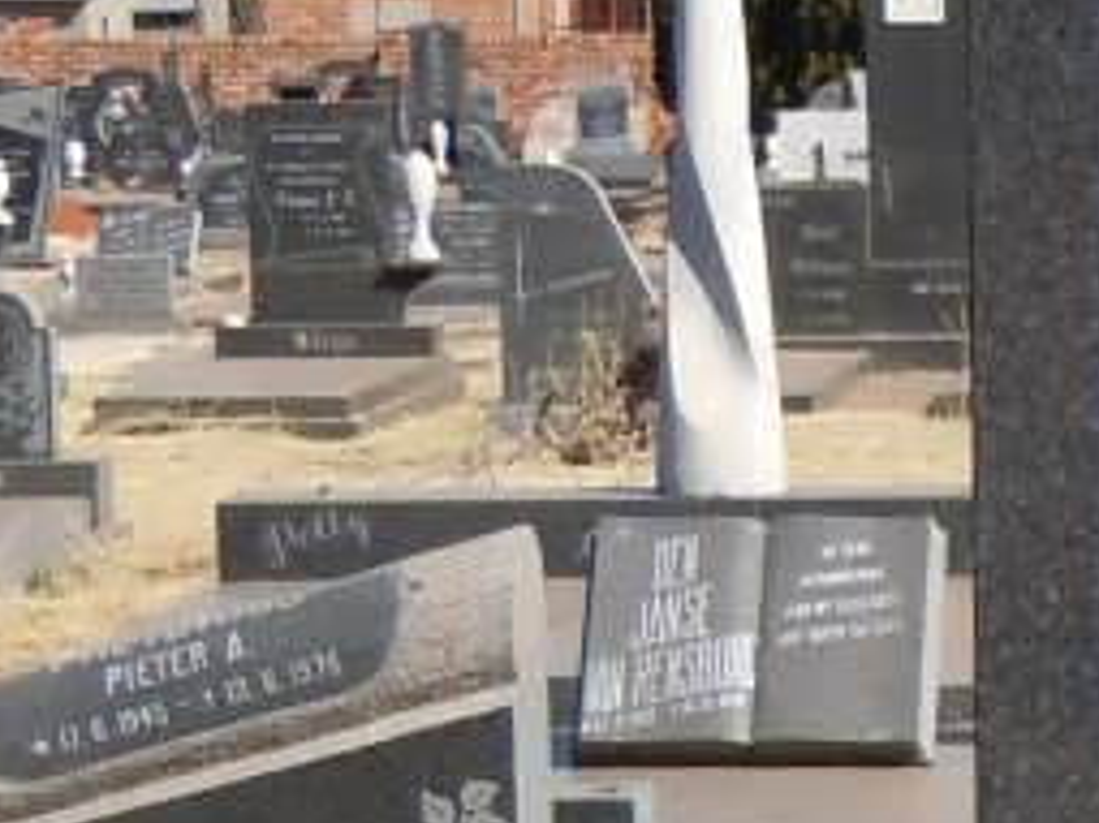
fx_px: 6727
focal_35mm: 212
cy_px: 784
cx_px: 1582
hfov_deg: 9.1
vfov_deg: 7.0
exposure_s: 1/400
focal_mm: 8.1
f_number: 7.6
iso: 200
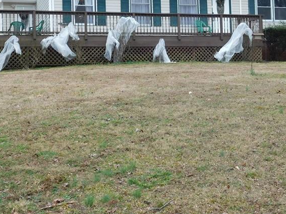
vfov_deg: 22.4
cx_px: 189
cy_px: 60
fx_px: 537
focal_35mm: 65
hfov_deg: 29.6
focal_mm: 6.3
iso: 125
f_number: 3.5
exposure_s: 1/80
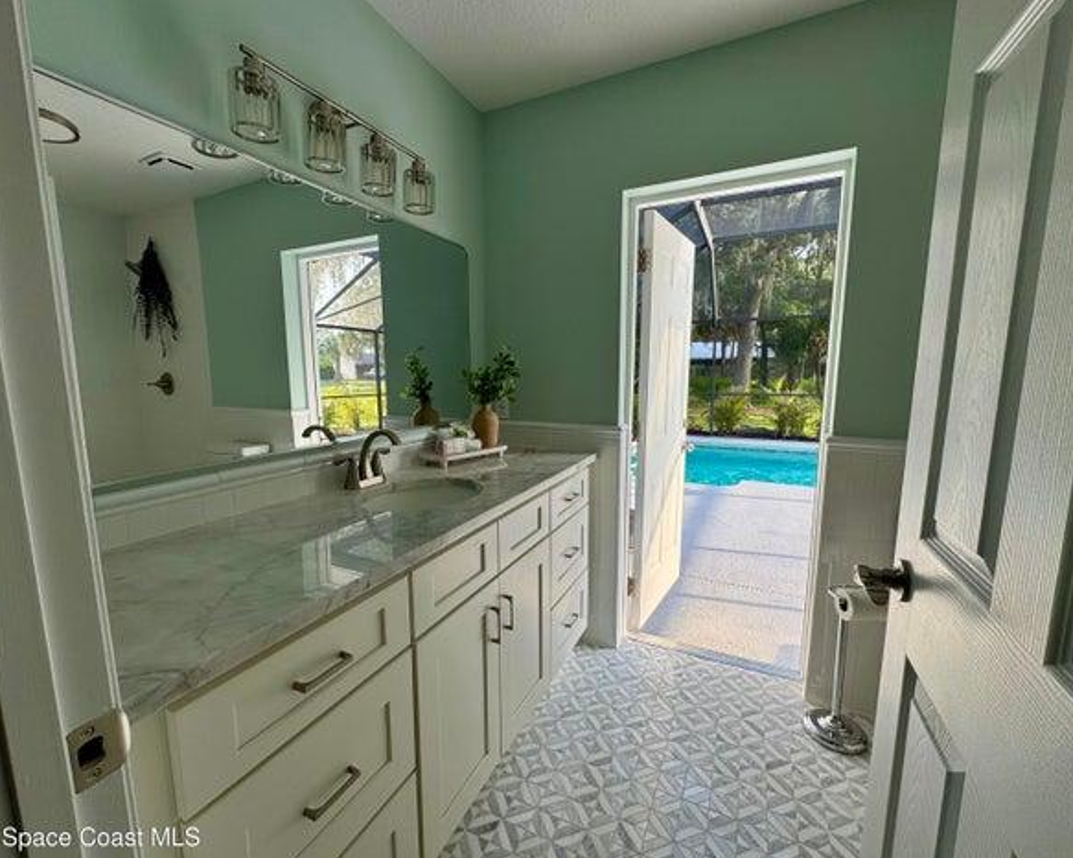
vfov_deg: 84.0
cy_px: 436
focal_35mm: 15
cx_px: 508
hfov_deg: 96.7
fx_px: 476
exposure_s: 1/167
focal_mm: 2.22
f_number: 2.2
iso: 40
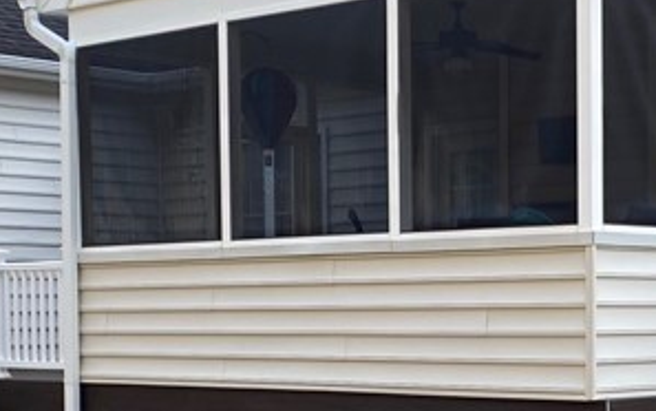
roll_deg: -0.2
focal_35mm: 95
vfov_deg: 13.6
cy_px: 393
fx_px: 1699
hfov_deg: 21.7
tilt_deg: -1.9
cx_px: 475
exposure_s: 1/159
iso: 32
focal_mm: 4.25
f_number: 1.8
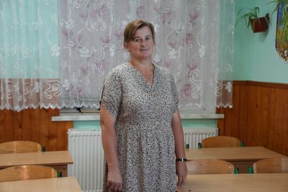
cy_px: 96
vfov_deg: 21.3
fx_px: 512
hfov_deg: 31.4
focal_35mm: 64
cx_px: 144
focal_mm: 64
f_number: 4.5
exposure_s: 1/100
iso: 2000
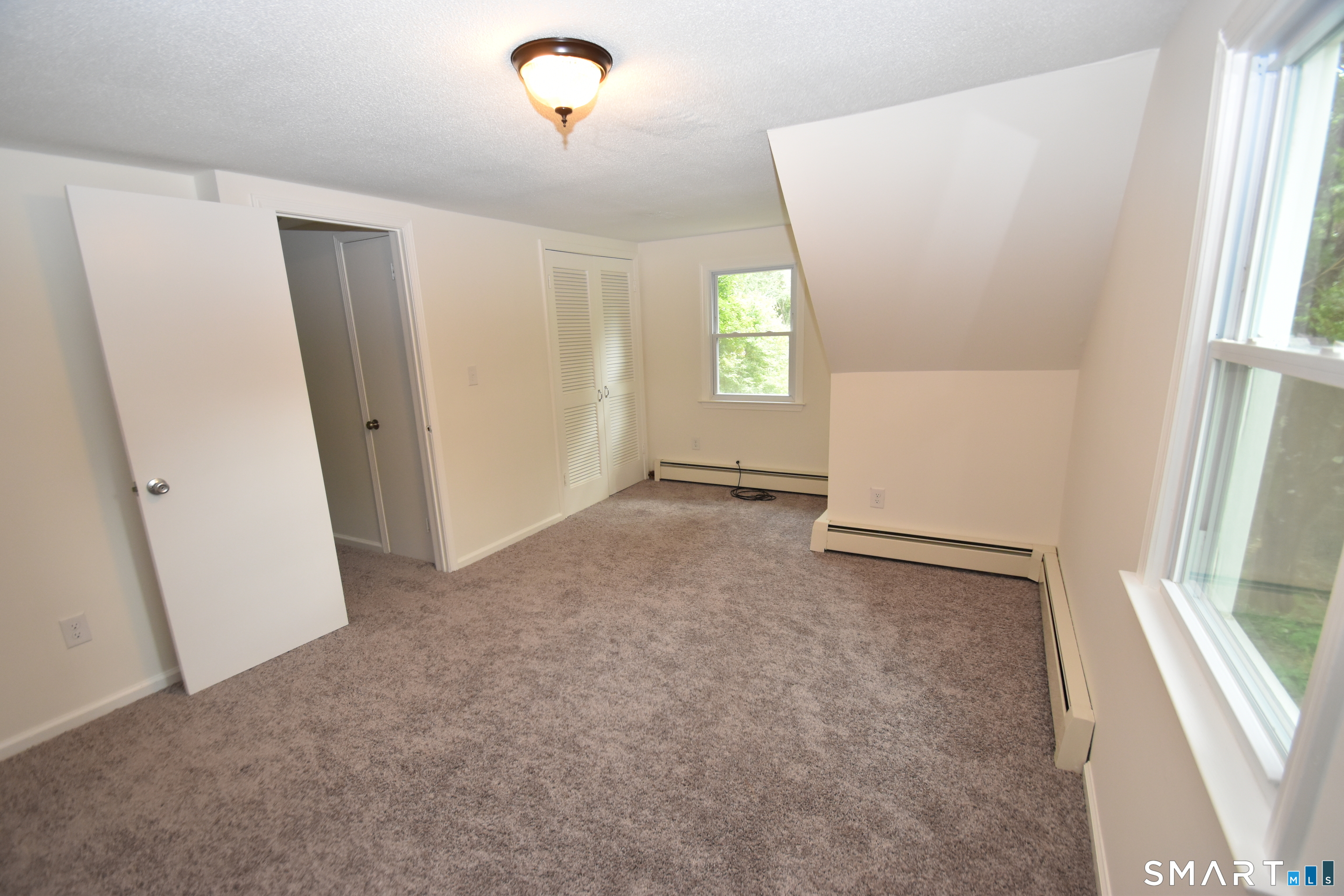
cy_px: 448
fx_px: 560
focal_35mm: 15
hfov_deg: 100.4
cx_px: 672
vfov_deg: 77.3
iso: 800
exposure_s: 1/100
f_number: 5
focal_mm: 10
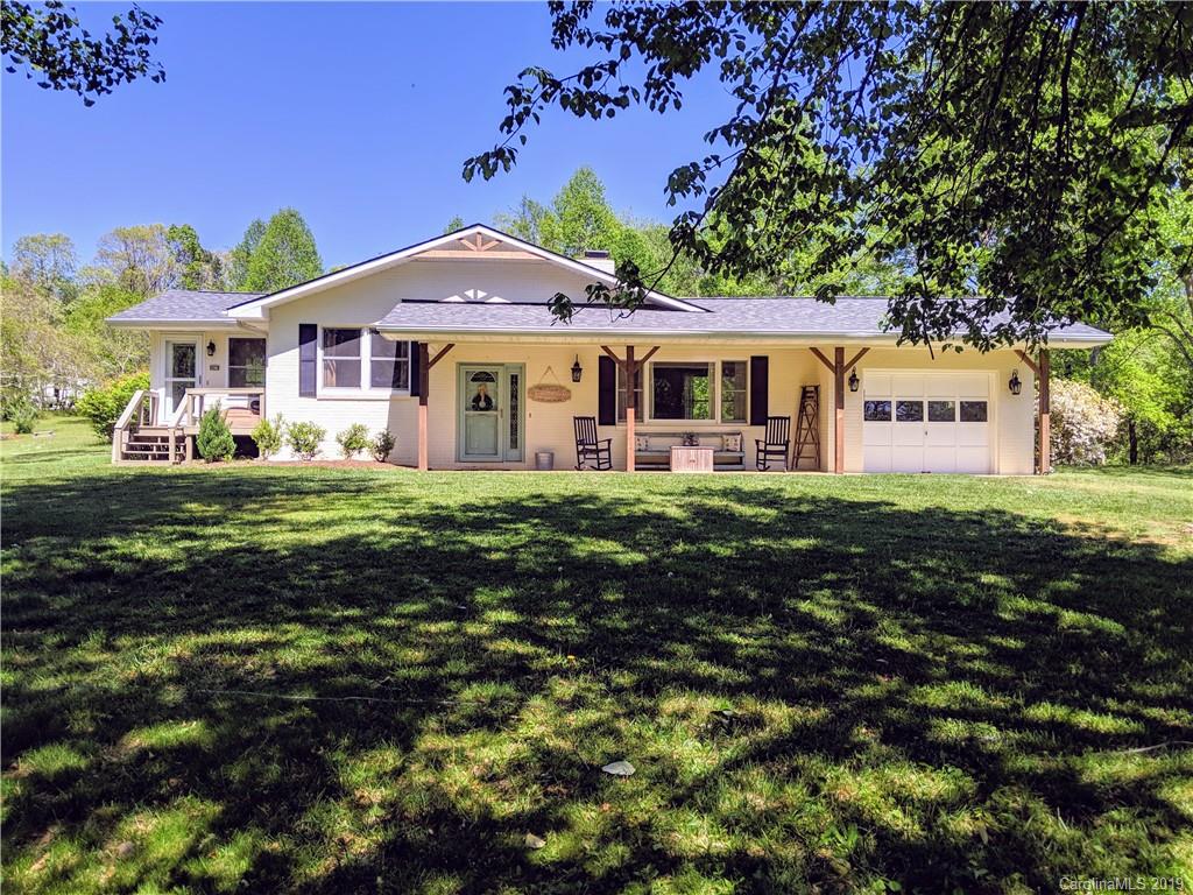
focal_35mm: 27
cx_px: 596
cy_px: 448
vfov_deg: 51.4
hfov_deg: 65.3
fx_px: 931
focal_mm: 4.44
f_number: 1.8
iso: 52
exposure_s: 1/2132
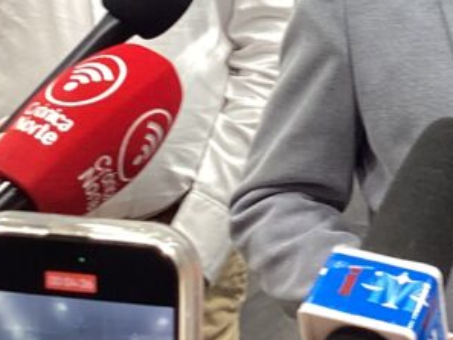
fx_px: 1401
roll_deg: -1.0
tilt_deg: -6.0
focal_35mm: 107
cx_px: 400
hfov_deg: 18.1
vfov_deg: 13.3
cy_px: -128
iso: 80
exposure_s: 1/50
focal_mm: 3.3
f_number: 2.4
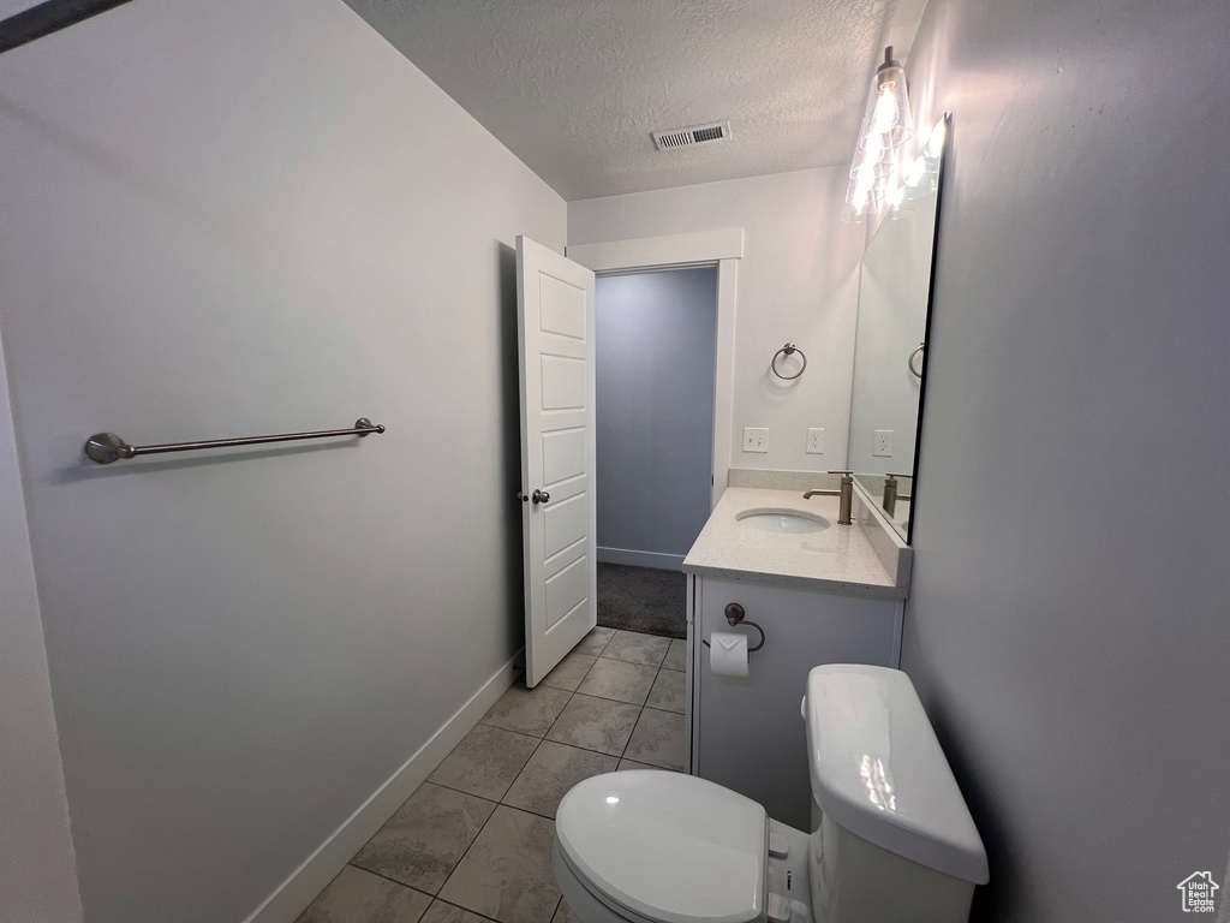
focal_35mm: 13
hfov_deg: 106.2
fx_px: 462
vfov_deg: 89.9
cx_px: 615
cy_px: 462
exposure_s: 1/120
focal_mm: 1.57
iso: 64
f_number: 1.8
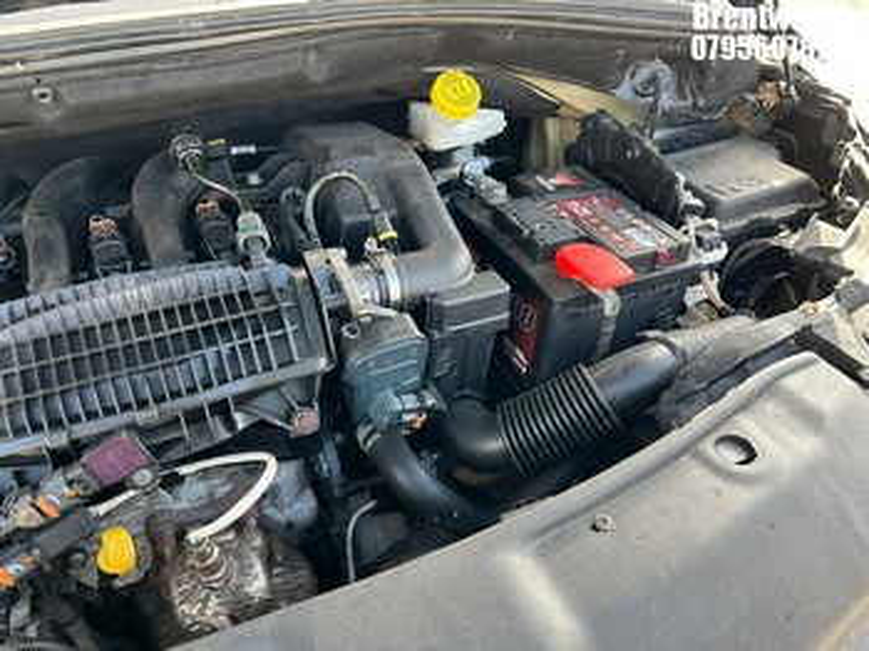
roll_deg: -0.5
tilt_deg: -39.3
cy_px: 326
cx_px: 434
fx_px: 652
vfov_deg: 53.0
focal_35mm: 26
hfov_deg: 67.3
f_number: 1.5
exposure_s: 1/121
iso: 50
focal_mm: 5.7
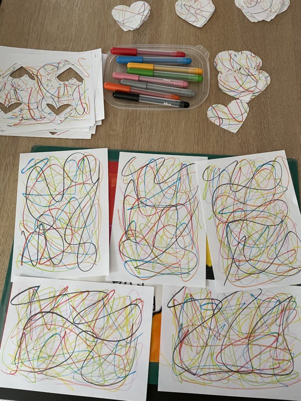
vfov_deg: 67.3
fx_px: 301
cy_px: 200
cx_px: 150
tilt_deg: -74.4
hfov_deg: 53.1
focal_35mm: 26
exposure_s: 1/60
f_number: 1.6
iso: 320
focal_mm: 4.2
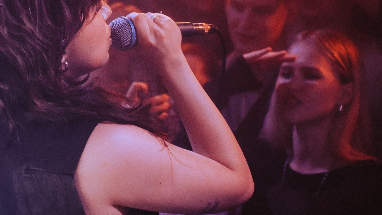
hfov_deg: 17.8
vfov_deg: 10.1
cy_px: 31
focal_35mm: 119
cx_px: 62
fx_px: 1205
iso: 800
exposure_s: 1/160
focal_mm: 25
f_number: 1.7
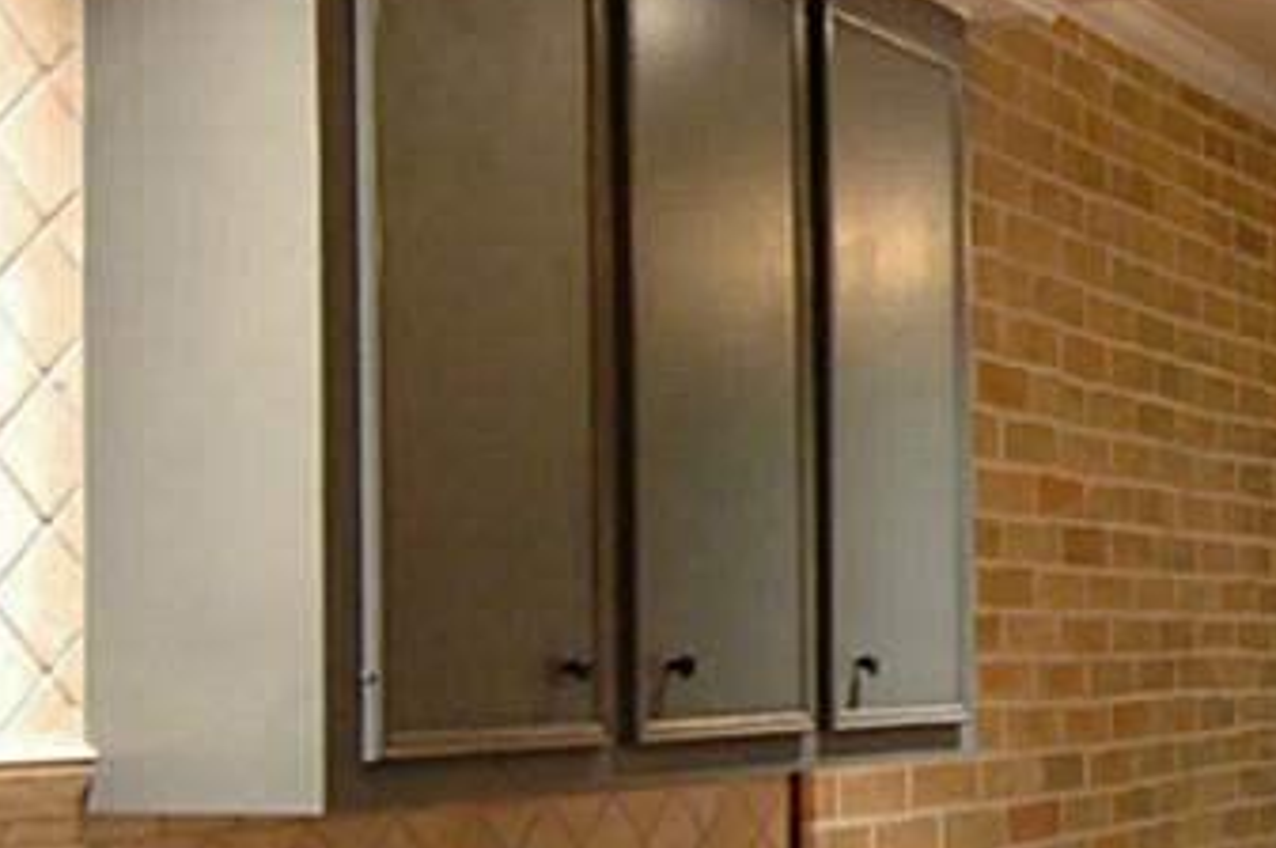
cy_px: 625
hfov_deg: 25.9
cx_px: 1356
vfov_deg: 18.5
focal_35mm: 73
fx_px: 2585
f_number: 5.6
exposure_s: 1/13
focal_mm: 16
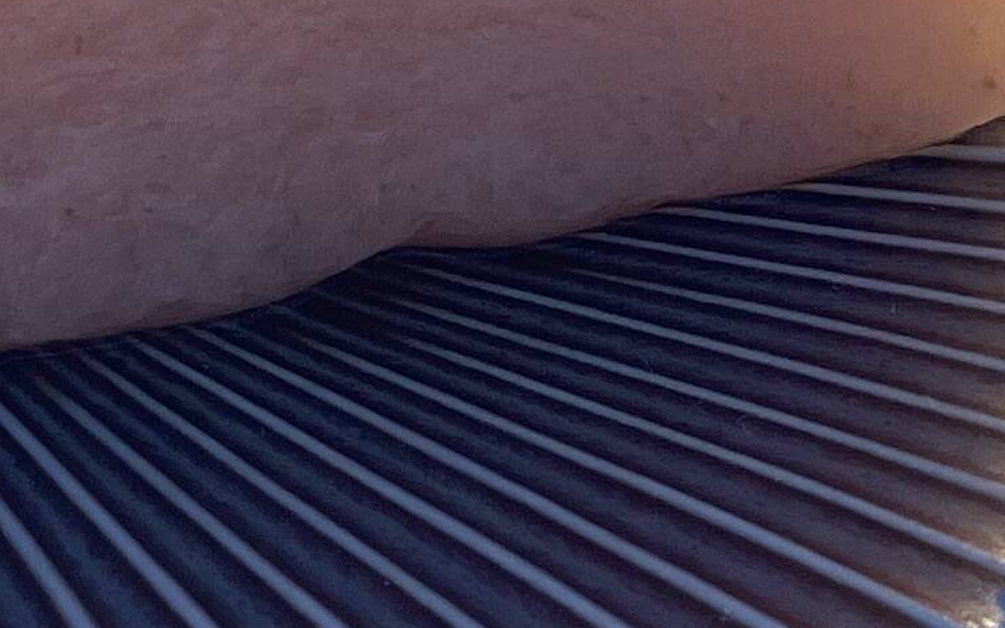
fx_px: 8161
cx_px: -224
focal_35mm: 298
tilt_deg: -6.9
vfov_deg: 4.3
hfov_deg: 7.0
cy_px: -976
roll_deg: -0.9
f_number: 2
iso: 32
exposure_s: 1/1142
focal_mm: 6
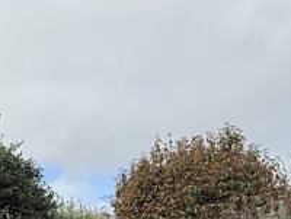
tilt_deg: +2.9
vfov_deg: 24.4
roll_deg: -1.6
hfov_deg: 32.4
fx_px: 471
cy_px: 238
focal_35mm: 56
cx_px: 22
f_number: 2.2
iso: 50
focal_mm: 2.22
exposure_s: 1/1399
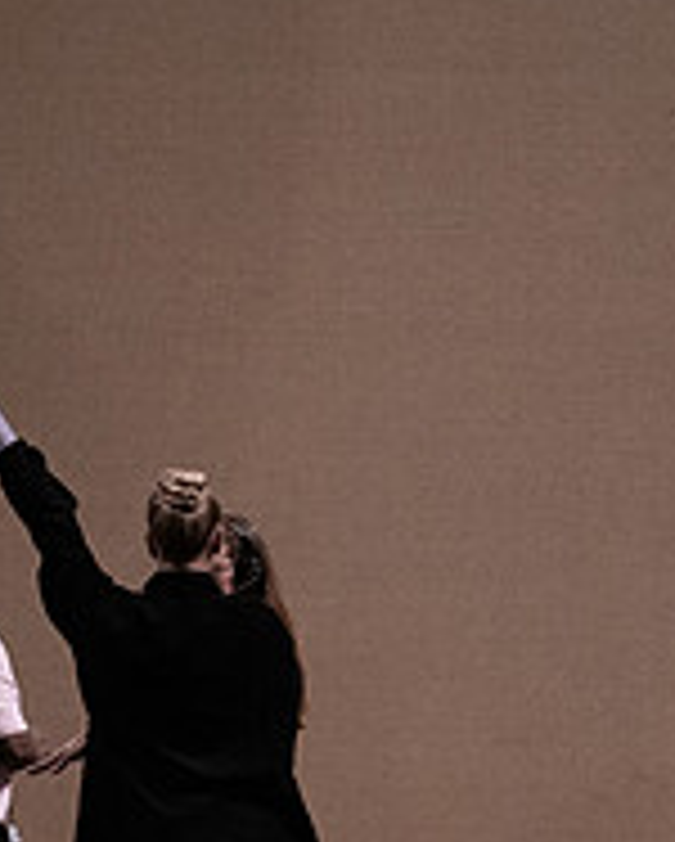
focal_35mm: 530
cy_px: 610
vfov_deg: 3.6
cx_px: 140
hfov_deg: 2.9
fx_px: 13214
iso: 12800
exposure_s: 1/500
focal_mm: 182
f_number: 6.3
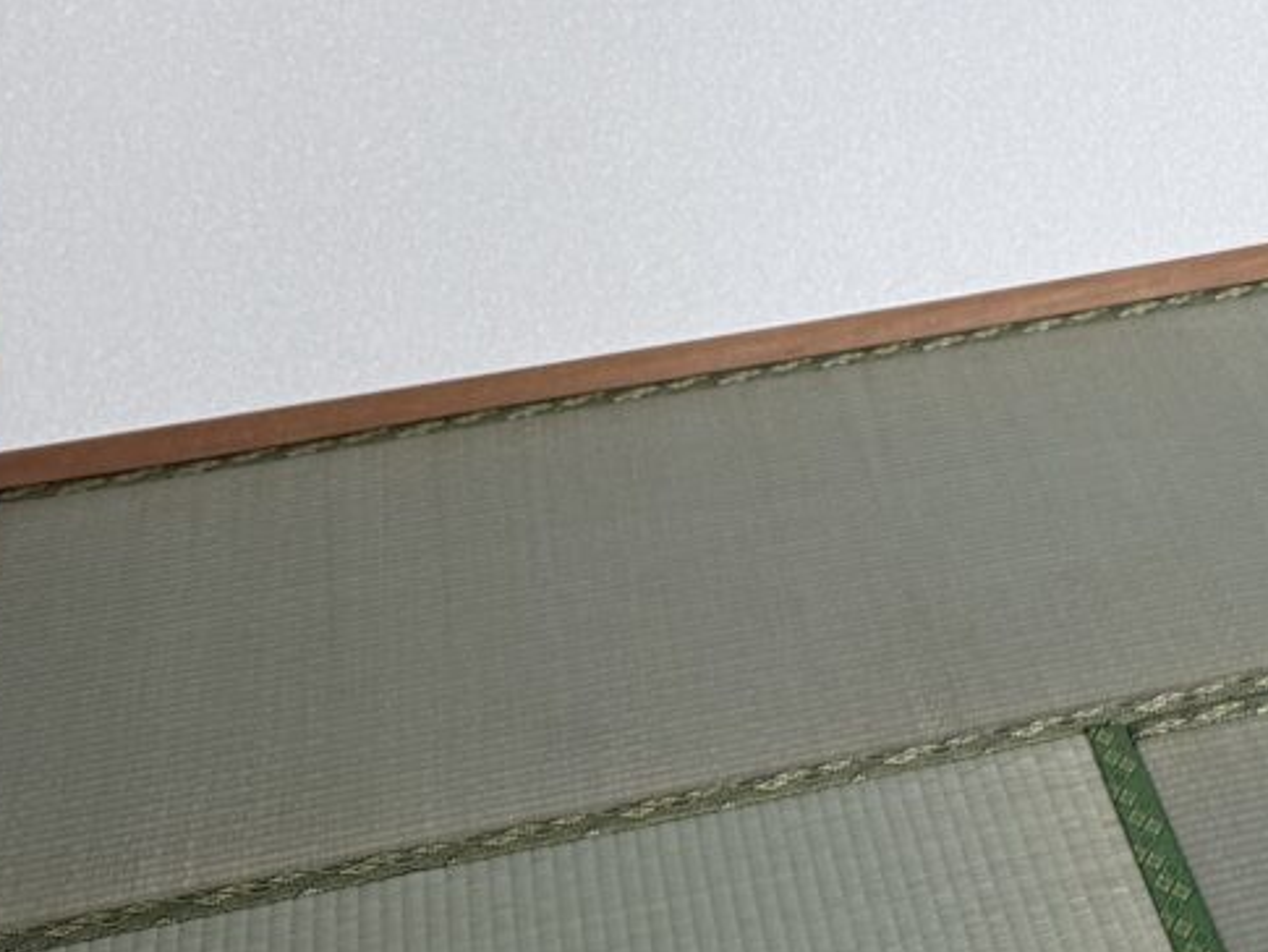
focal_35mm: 95
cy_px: -693
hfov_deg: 18.4
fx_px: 3481
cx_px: 1885
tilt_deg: -6.9
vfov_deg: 14.0
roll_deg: +0.7
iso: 80
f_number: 1.78
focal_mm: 6.76
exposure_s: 1/121
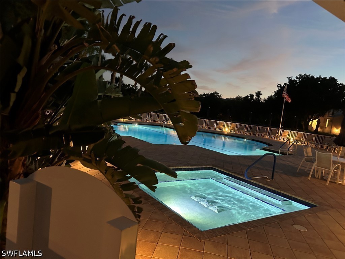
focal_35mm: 26
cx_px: 172
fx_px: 259
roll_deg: -8.2
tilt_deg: -4.6
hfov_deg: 67.3
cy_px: 130
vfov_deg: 53.1
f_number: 1.5
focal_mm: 5.7
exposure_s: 1/30
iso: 500
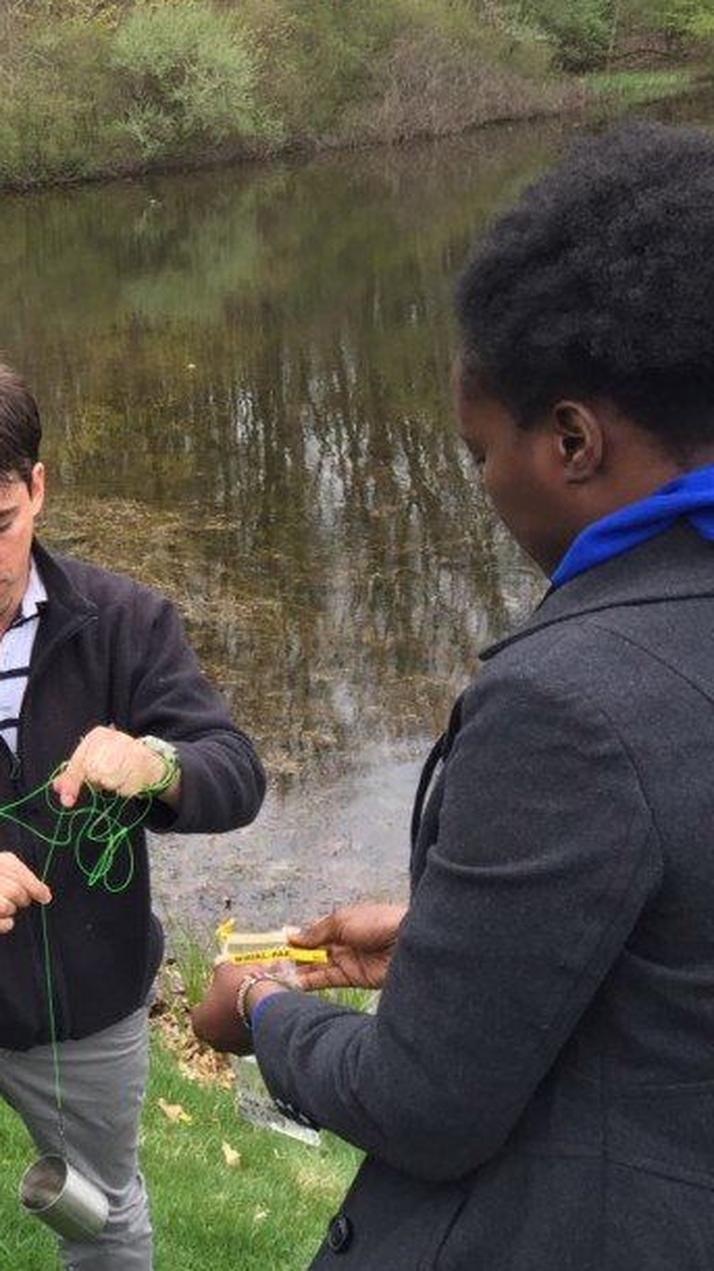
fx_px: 1784
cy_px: 644
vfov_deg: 39.2
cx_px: -318
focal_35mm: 53
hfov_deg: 19.9
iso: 32
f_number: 2.2
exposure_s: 1/380
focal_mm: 4.15
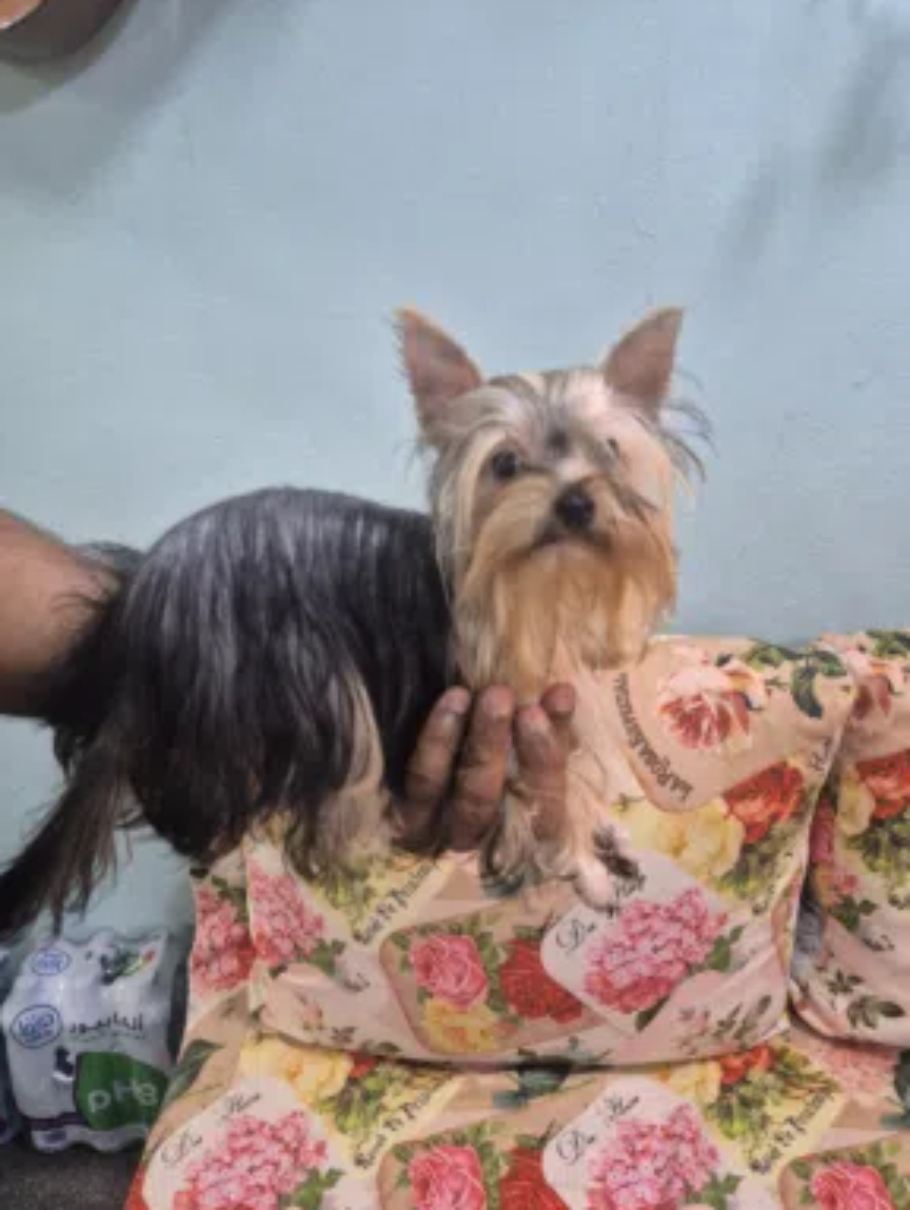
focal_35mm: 24
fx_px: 840
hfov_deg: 56.9
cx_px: 461
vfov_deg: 71.5
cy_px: 622
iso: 250
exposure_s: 1/100
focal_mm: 5.4
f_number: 1.8
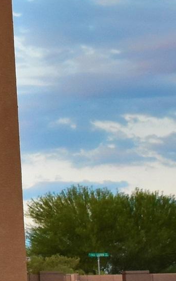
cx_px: -363
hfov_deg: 6.3
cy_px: -26
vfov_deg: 10.8
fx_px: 1463
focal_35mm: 191
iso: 800
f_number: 6.3
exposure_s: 1/160
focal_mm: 23
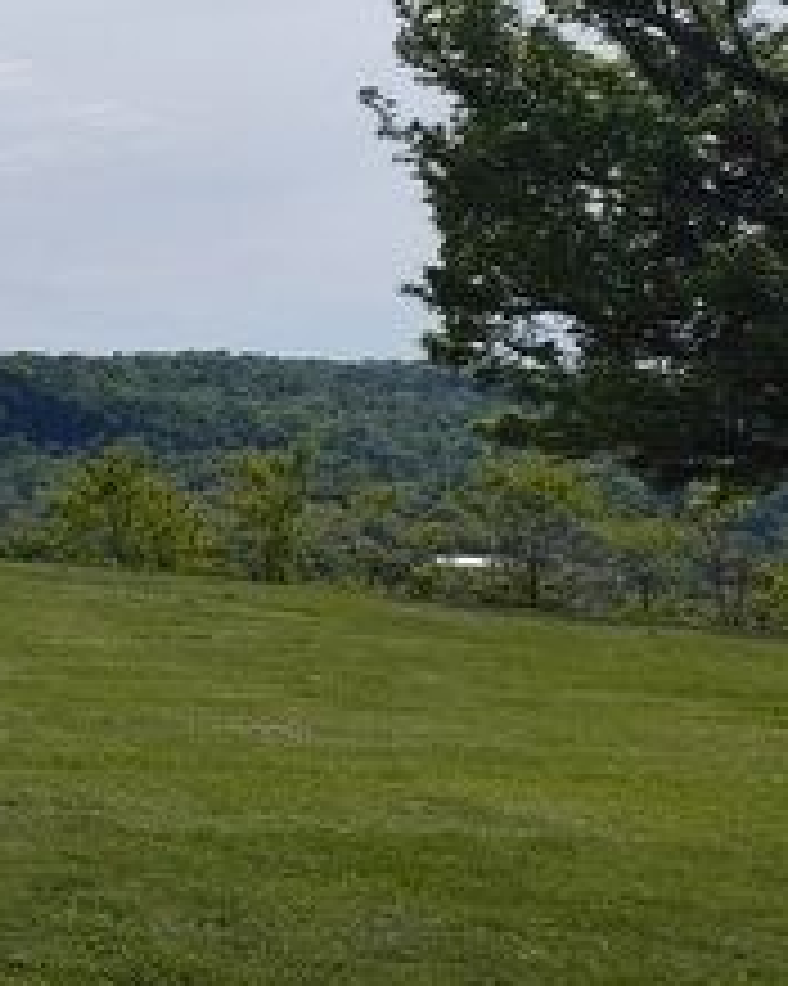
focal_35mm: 82
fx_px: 2392
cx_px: -977
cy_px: 329
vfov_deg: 23.2
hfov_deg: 14.2
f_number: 1.8
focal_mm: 5.56
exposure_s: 1/3660
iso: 100
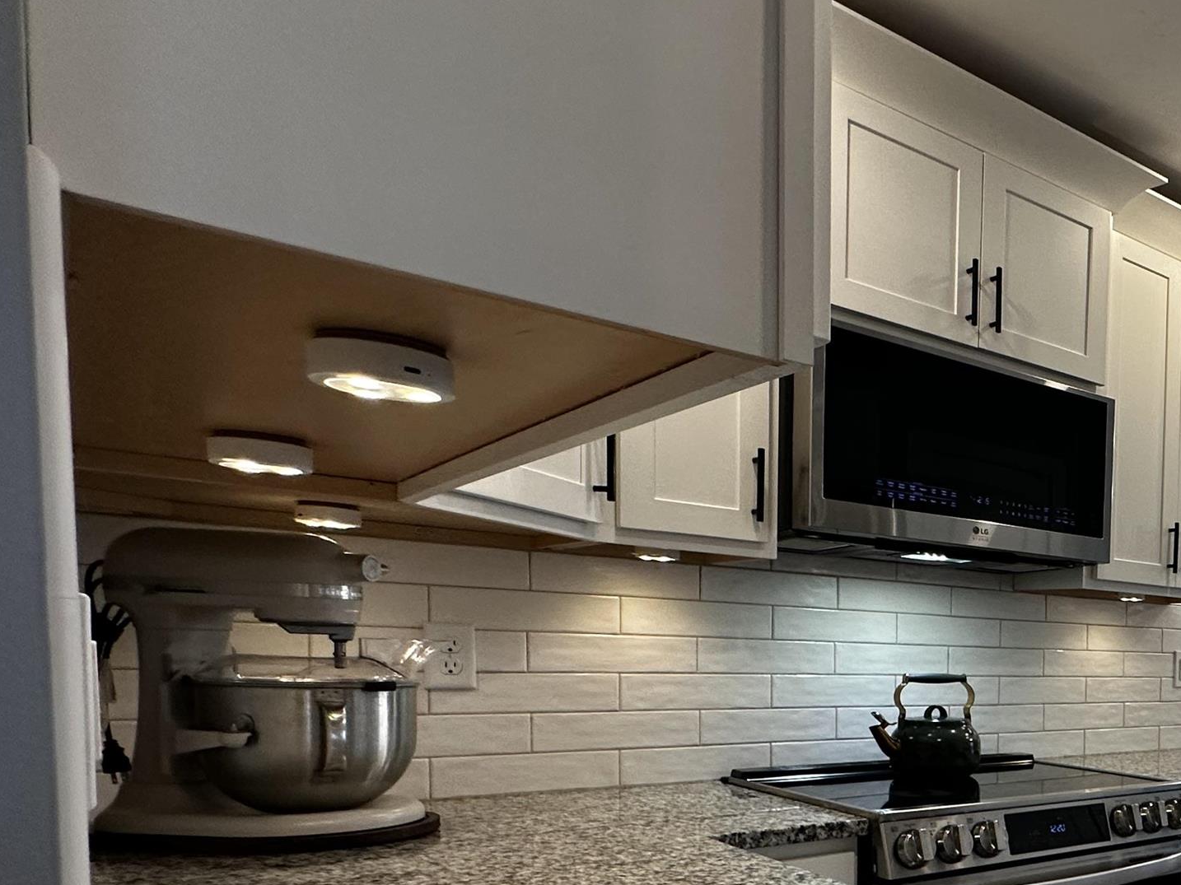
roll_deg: -2.1
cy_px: 716
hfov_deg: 46.6
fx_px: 1023
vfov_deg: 44.4
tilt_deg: -6.1
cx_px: 1256
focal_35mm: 30
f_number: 2.2
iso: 160
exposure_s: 1/120
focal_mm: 2.22
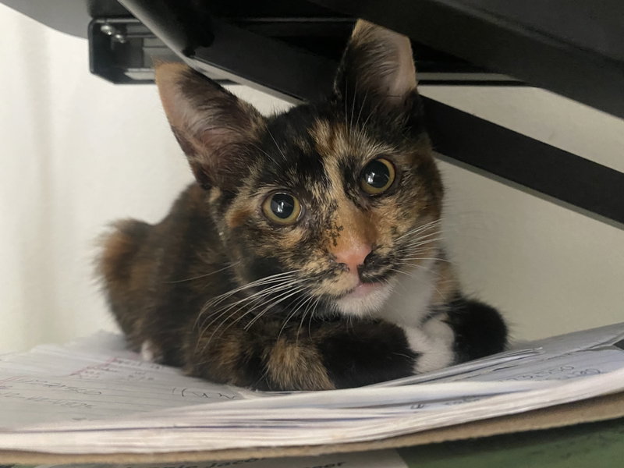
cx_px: 312
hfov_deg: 67.3
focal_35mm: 26
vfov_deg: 53.1
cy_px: 234
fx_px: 469
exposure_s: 1/30
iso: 800
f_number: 1.8
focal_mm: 4.25
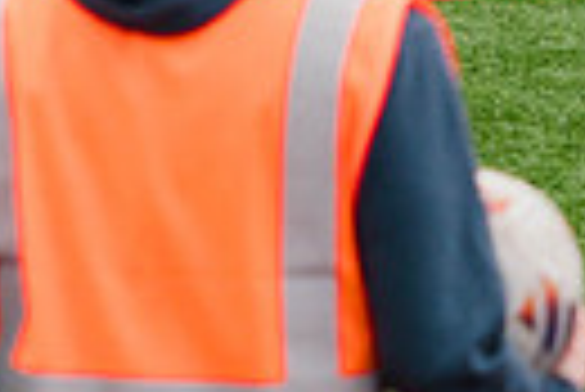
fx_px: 25427
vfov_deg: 0.9
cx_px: -787
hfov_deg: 1.3
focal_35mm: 1563
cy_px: -515
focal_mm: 293
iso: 500
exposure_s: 1/1600
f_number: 5.6
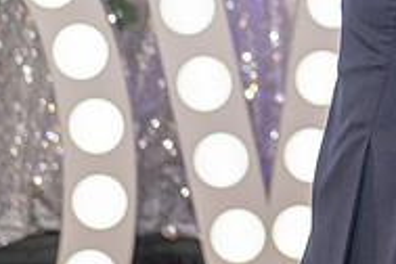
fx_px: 2365
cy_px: -133
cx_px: 585
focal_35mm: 215
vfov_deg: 6.3
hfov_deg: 9.3
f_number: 4
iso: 1600
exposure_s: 1/200
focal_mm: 70
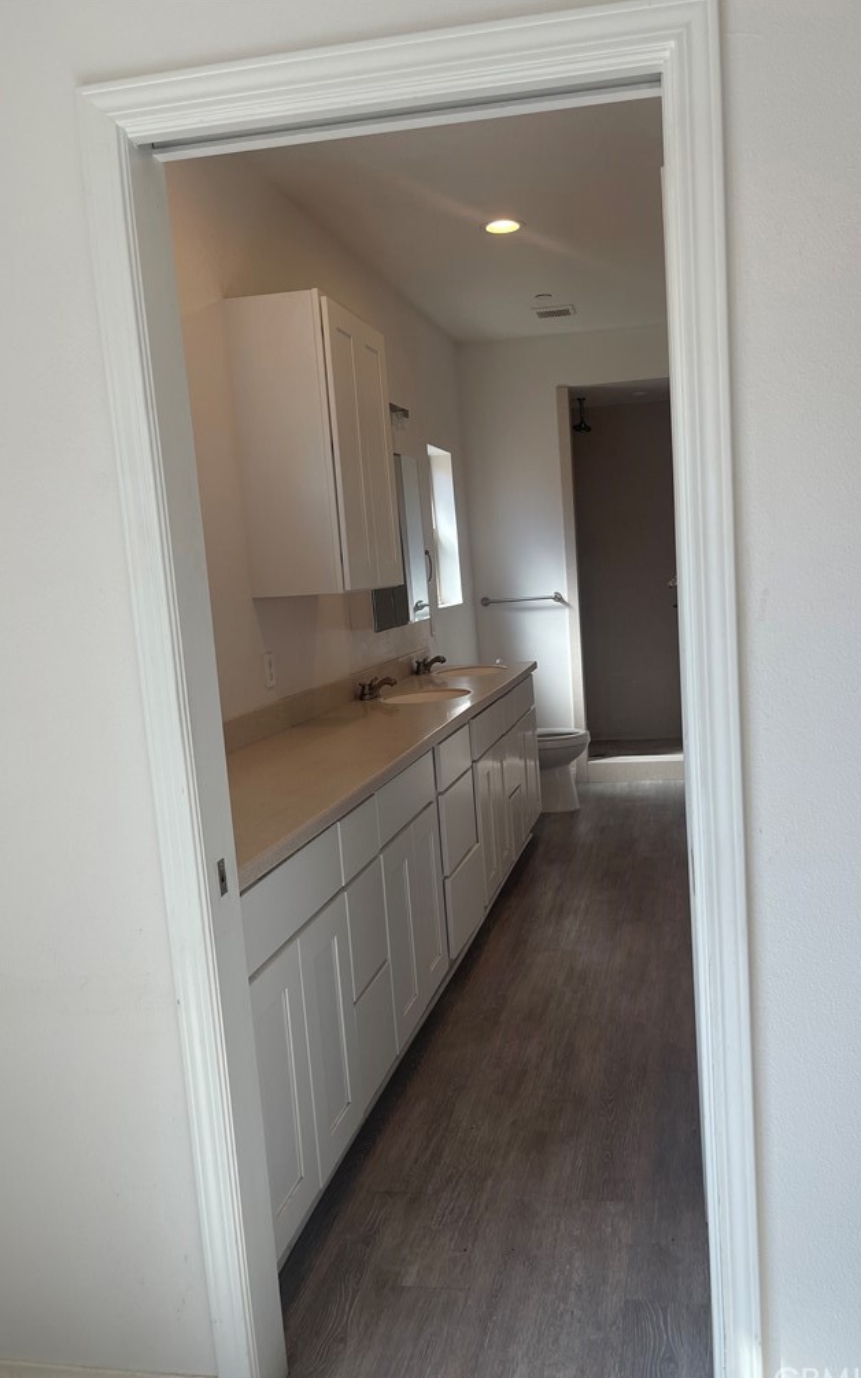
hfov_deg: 45.8
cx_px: 516
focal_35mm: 27
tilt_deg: -6.8
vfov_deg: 68.4
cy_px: 698
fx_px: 1014
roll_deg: +4.0
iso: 32
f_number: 1.6
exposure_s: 1/262
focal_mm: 5.1
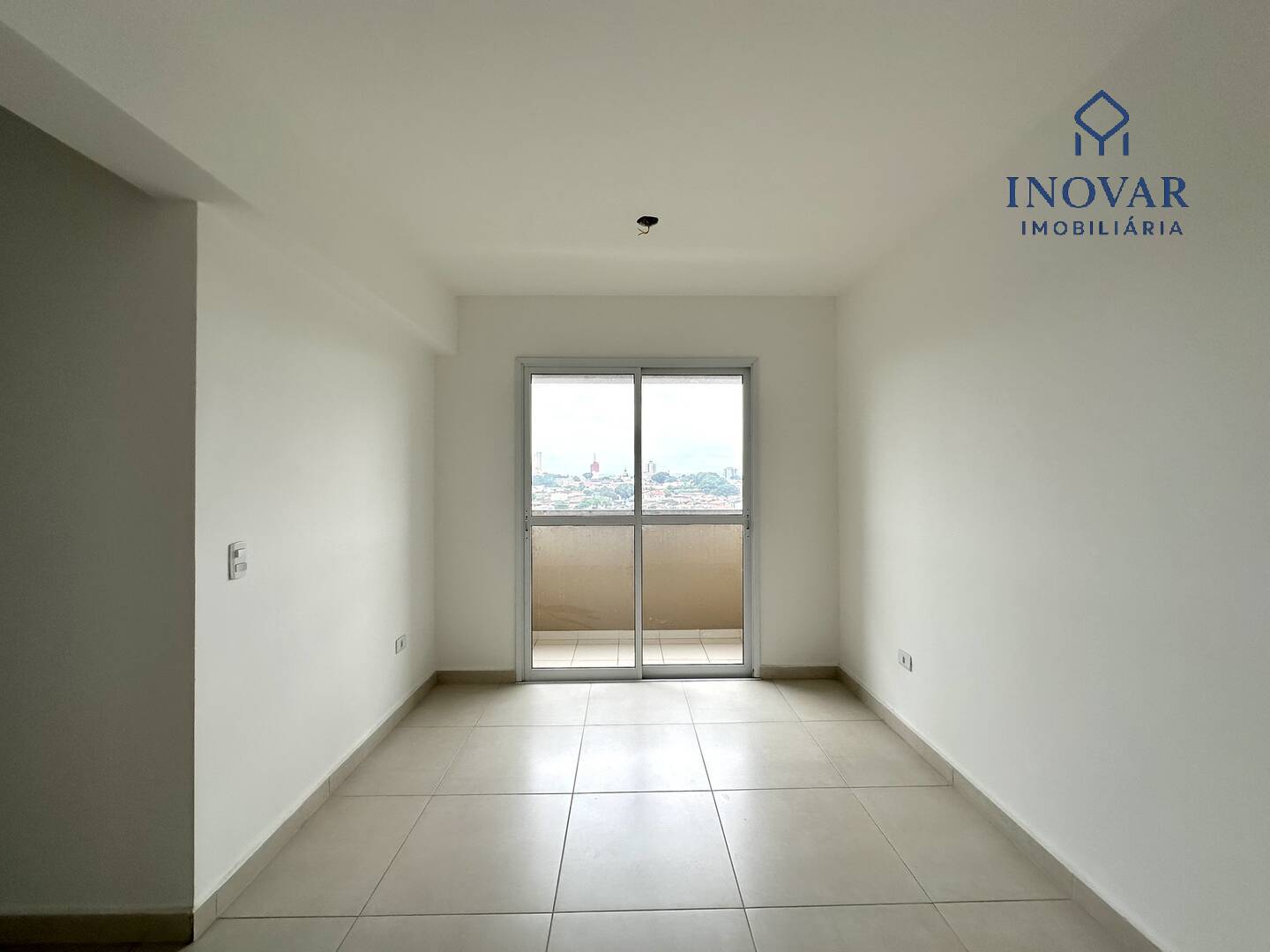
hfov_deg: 102.1
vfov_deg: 85.7
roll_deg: +0.1
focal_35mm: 14
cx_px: 635
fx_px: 514
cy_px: 476
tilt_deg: -0.6
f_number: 2.2
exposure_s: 1/108
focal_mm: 2.22
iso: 40
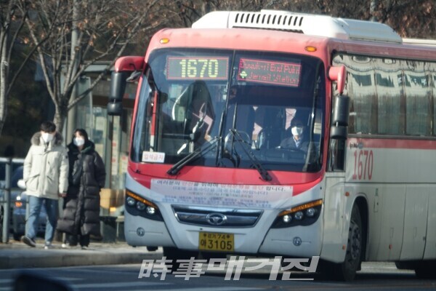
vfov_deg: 2.3
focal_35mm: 600
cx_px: 218
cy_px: 146
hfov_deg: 3.4
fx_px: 7266
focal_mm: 220
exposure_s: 1/250
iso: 160
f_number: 4
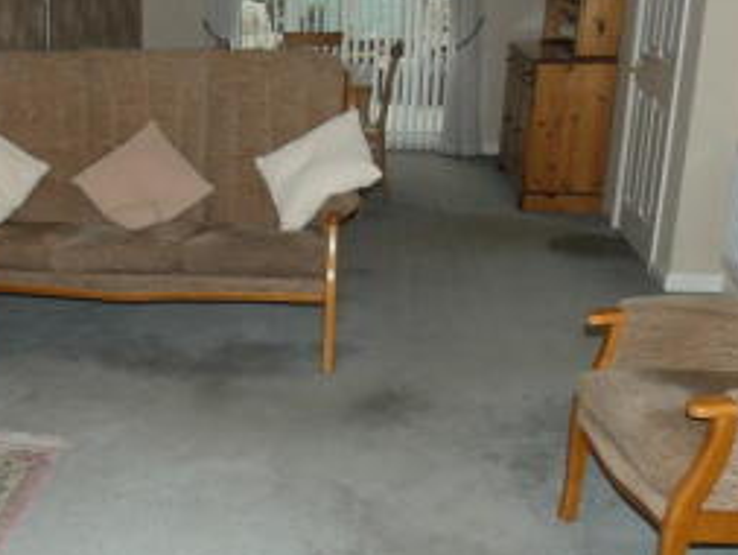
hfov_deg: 39.7
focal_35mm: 46
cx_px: 159
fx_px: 981
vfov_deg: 31.5
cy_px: 323
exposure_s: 1/60
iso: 100
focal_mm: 3.6
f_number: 2.8
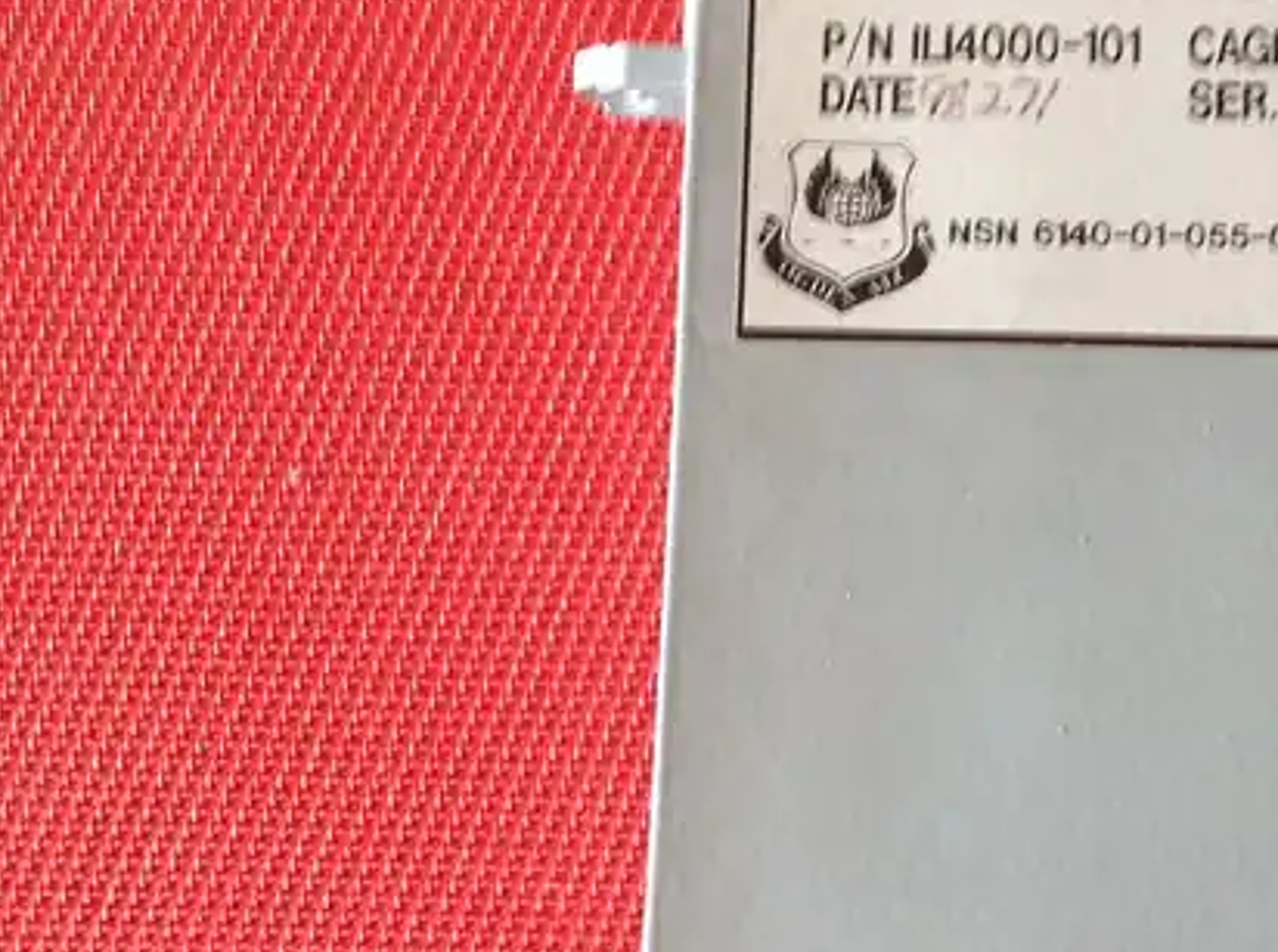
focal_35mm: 85
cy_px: 602
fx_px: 3131
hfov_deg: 22.9
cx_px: 921
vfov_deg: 17.3
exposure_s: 1/15
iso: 80
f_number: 2.4
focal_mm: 4.28
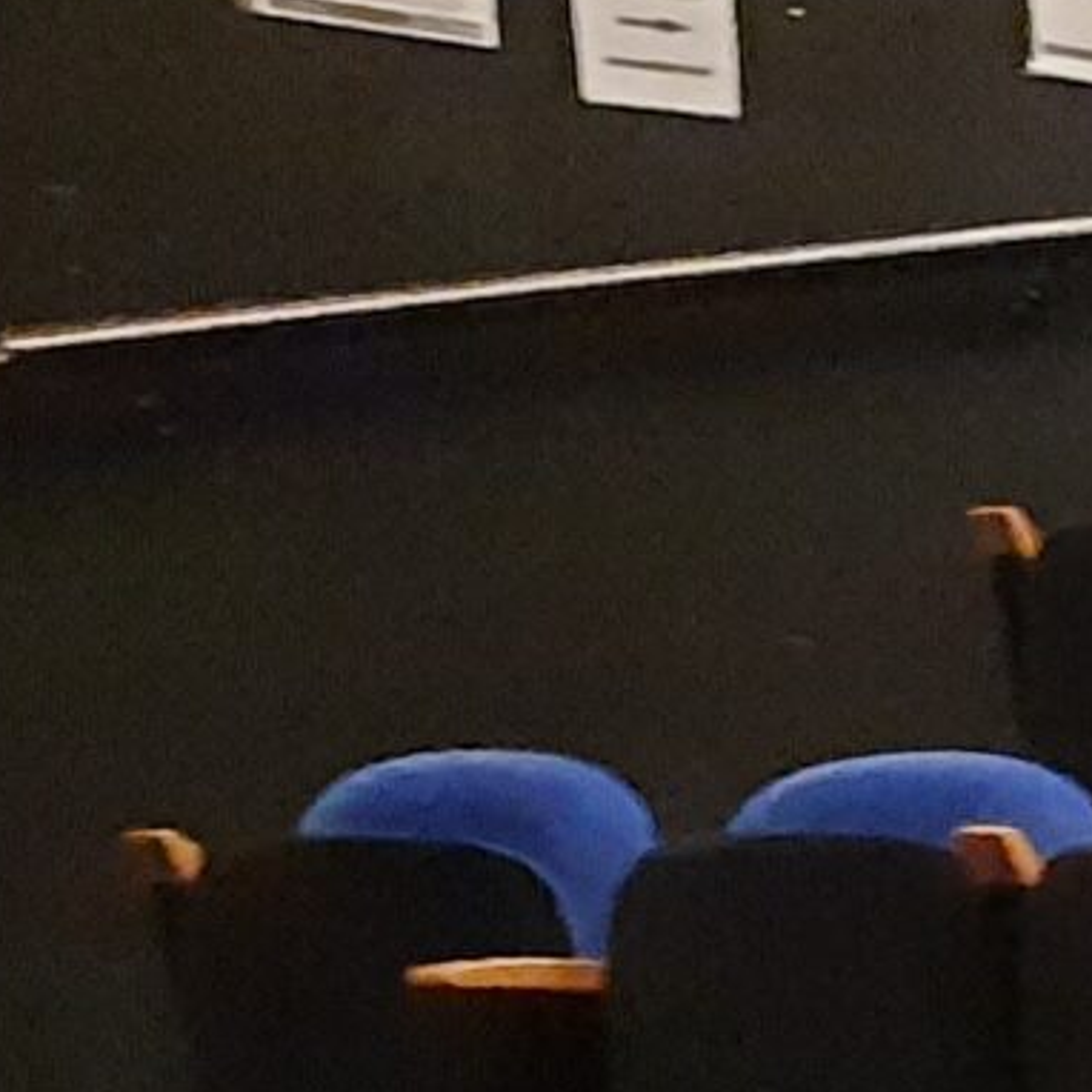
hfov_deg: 9.2
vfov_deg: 11.2
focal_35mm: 148
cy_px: 1744
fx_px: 5282
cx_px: 3390
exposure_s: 1/10
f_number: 2
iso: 800
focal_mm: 4.6
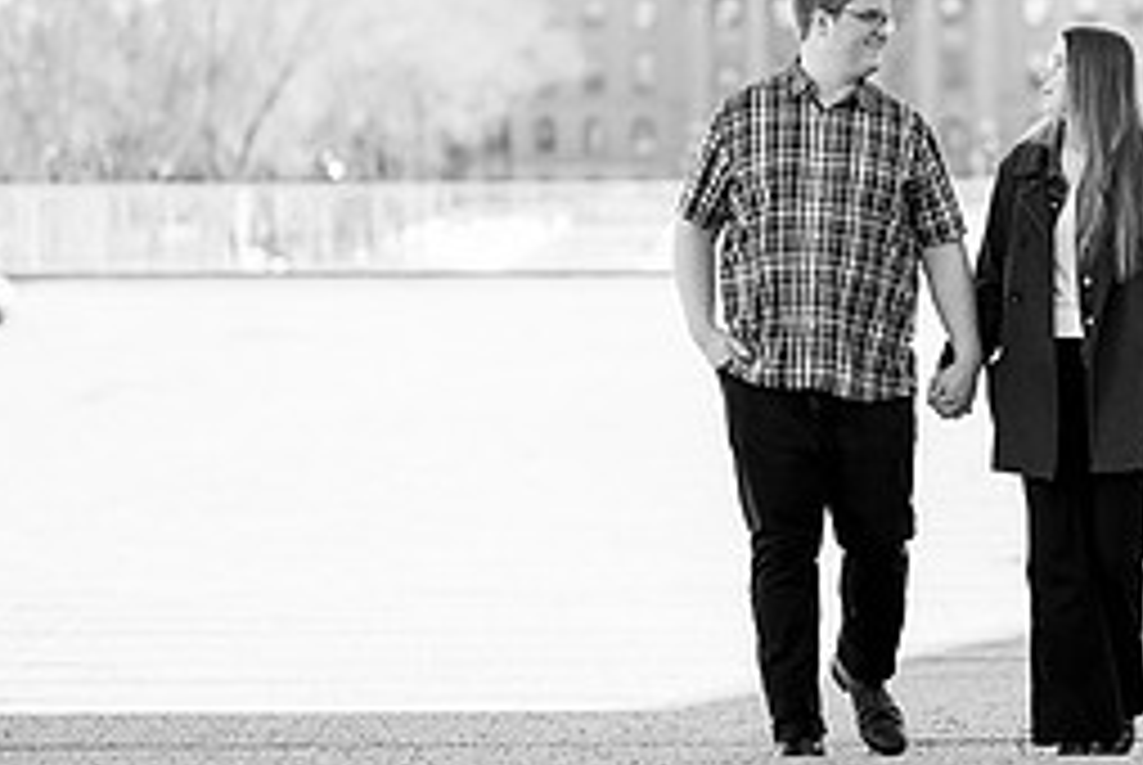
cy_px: 142
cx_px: 846
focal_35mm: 114
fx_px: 3624
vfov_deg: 12.0
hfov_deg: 17.8
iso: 100
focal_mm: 50
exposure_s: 1/3200
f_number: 1.2
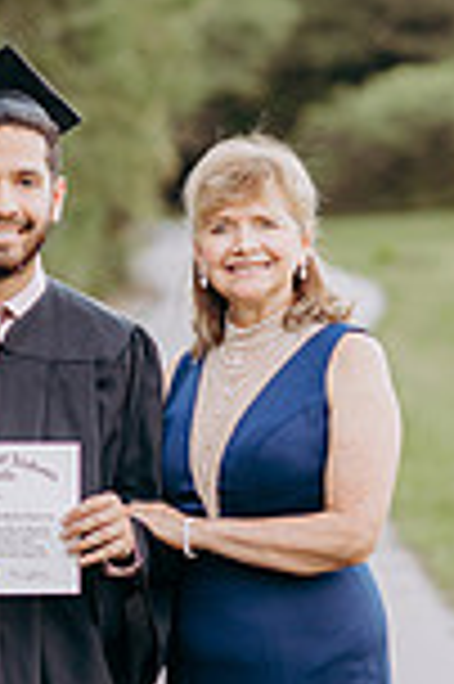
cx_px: 0
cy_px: 378
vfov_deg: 8.2
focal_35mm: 252
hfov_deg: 5.4
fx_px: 4778
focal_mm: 85
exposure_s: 1/200
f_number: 2.2
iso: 200
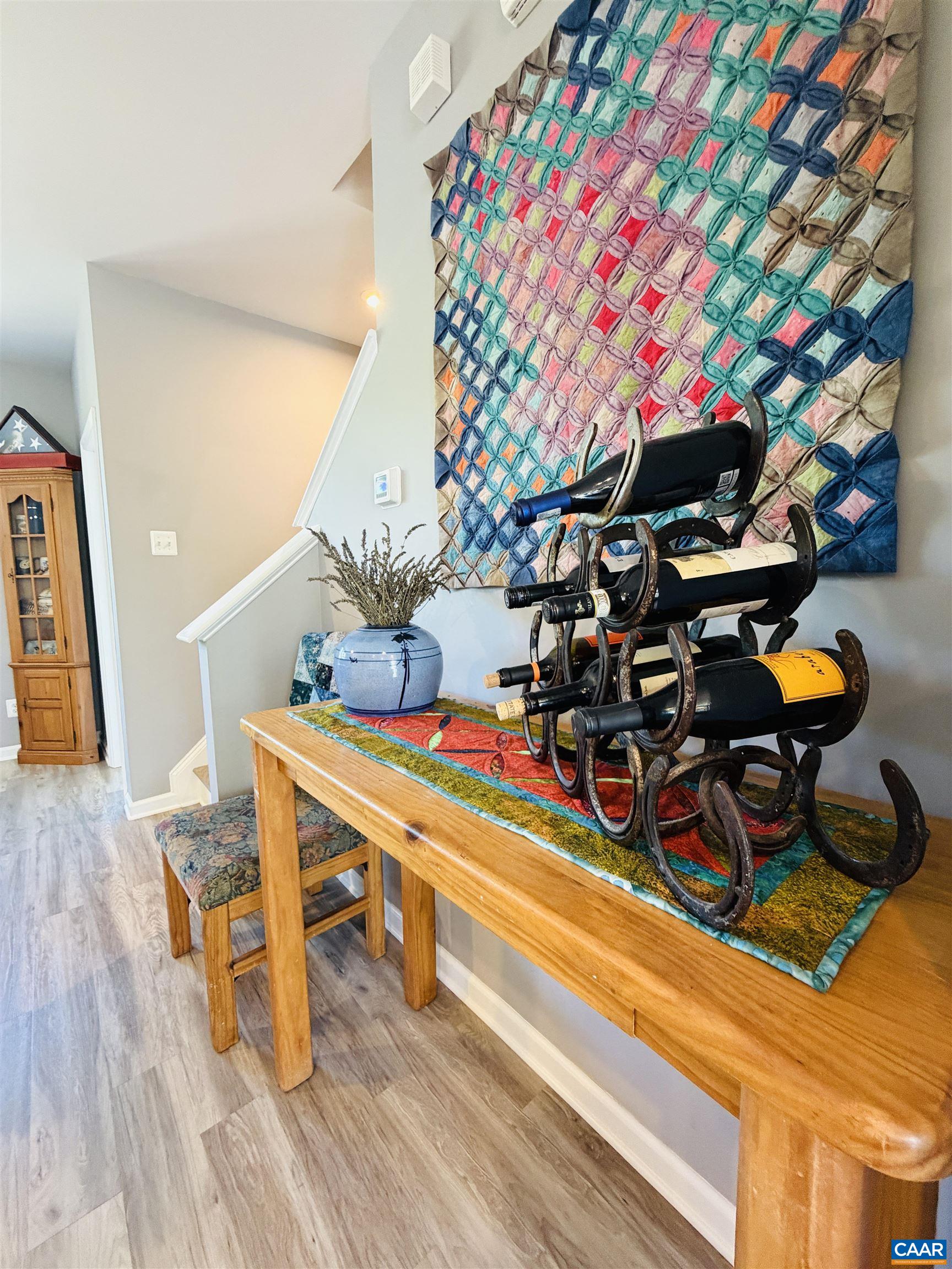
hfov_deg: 85.7
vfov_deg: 102.1
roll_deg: +0.7
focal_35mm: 14
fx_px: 513
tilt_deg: -5.8
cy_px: 634
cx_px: 476
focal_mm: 2.22
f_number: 2.2
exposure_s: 1/60
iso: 320
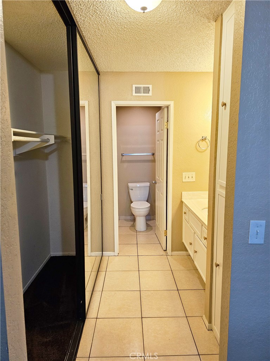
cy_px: 180
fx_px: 239
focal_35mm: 23
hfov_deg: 58.9
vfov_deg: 73.9
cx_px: 135
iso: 320
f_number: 1.7
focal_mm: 6.3
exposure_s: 1/120
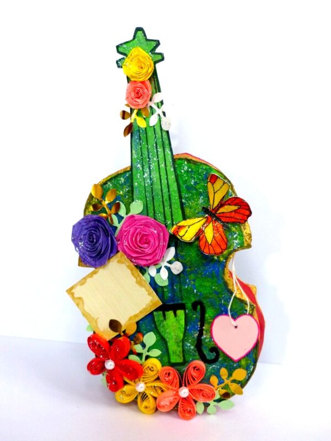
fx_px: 625
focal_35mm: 49
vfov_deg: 38.9
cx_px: 166
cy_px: 220
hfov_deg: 29.7
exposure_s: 1/60
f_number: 2.8
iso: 320
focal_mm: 8.7
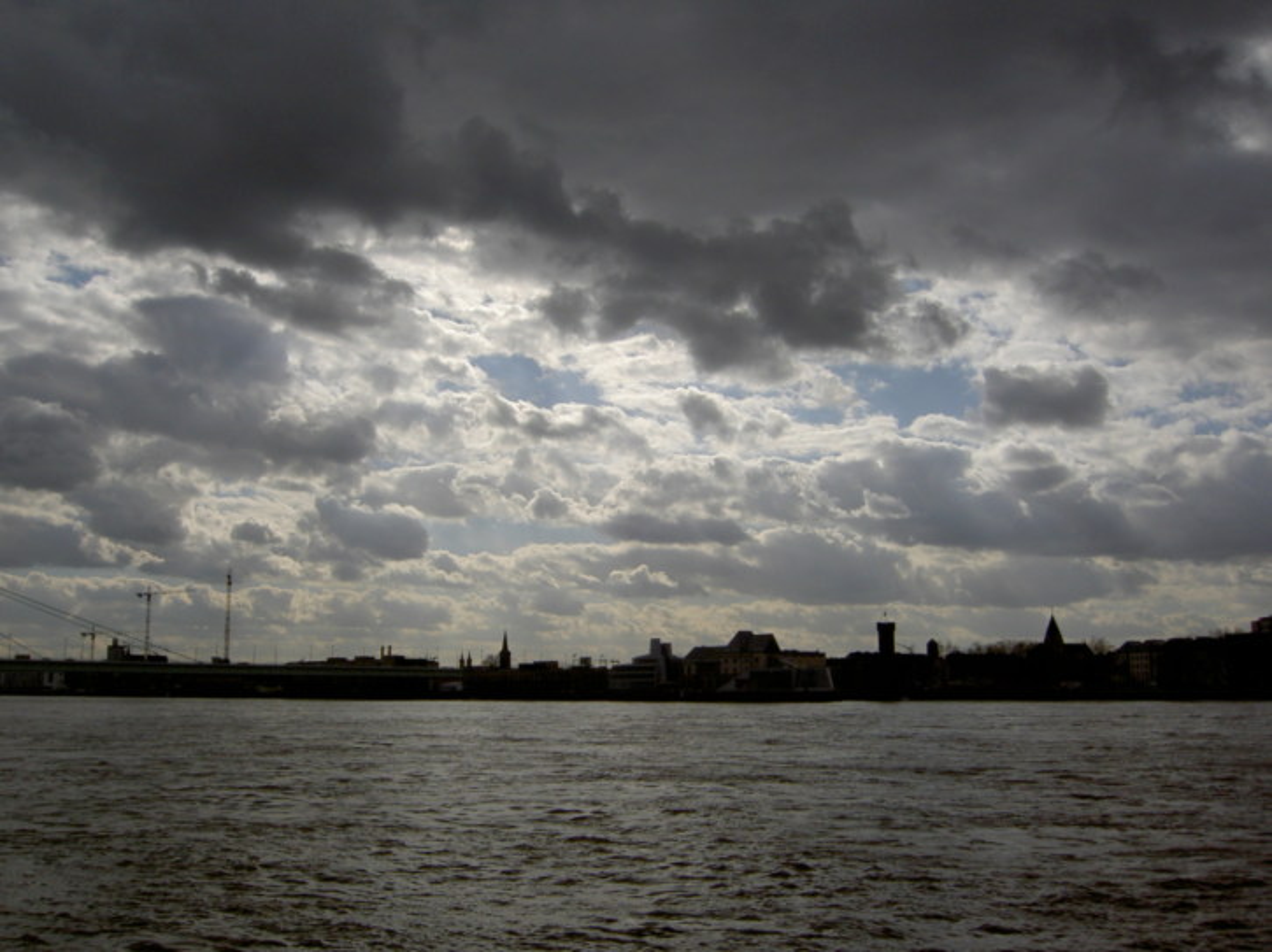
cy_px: 476
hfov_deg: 54.0
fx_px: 1249
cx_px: 636
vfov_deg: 41.8
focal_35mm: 34
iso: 50
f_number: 4.7
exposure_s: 1/2000
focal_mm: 5.6
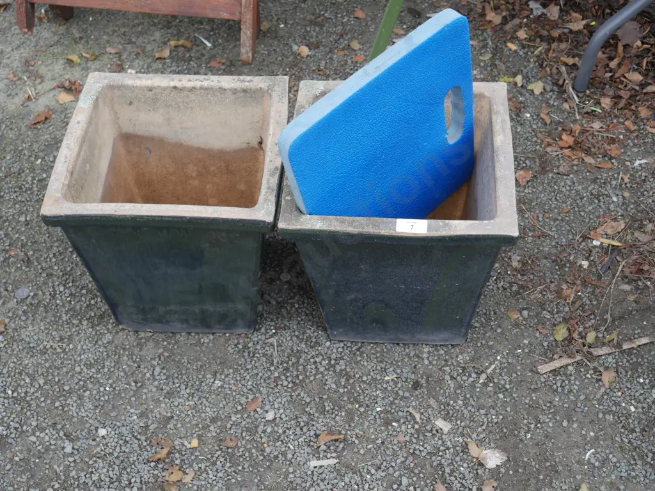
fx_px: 946
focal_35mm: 50
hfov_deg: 38.2
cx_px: 328
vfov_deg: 29.1
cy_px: 246
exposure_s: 1/125
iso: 200
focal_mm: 25
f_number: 5.3
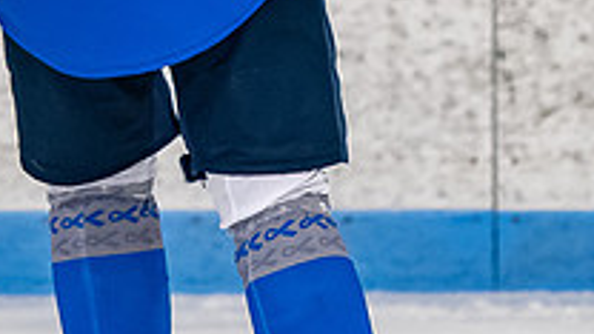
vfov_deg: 1.3
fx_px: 14648
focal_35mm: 930
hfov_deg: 2.3
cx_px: 51
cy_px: -400
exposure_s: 1/800
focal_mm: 145
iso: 2000
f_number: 3.2
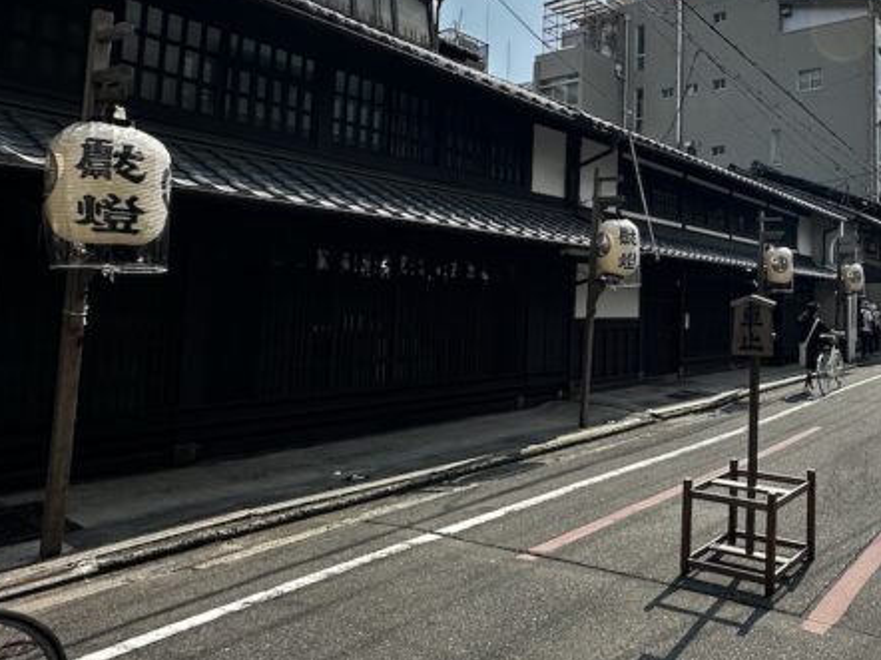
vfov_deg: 52.7
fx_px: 661
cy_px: 266
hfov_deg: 58.7
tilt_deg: +4.7
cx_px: 773
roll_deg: -0.5
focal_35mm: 26
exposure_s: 1/1453
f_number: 2.2
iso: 50
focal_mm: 2.22
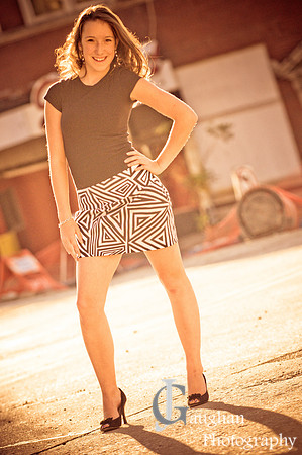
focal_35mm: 195
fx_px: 2459
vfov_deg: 10.6
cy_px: 228
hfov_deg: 7.0
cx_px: 151
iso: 500
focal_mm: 130
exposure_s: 1/2500
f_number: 3.2
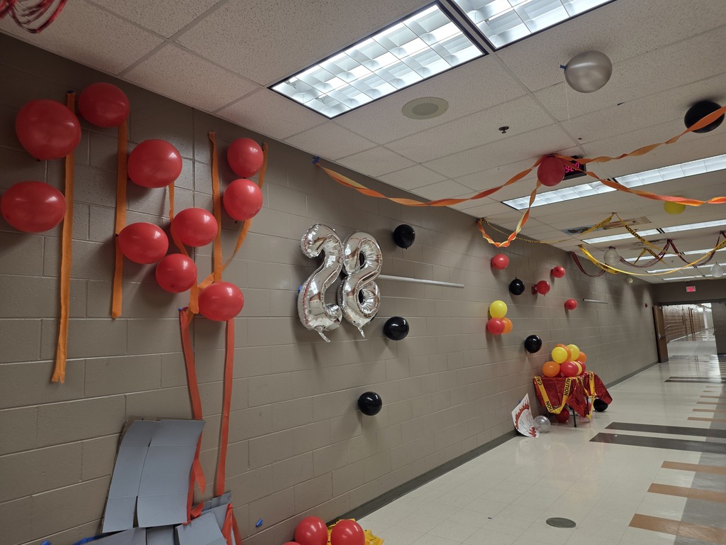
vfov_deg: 58.9
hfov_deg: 73.9
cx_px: 363
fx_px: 482
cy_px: 272
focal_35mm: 23
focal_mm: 6.3
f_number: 1.7
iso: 100
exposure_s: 1/120
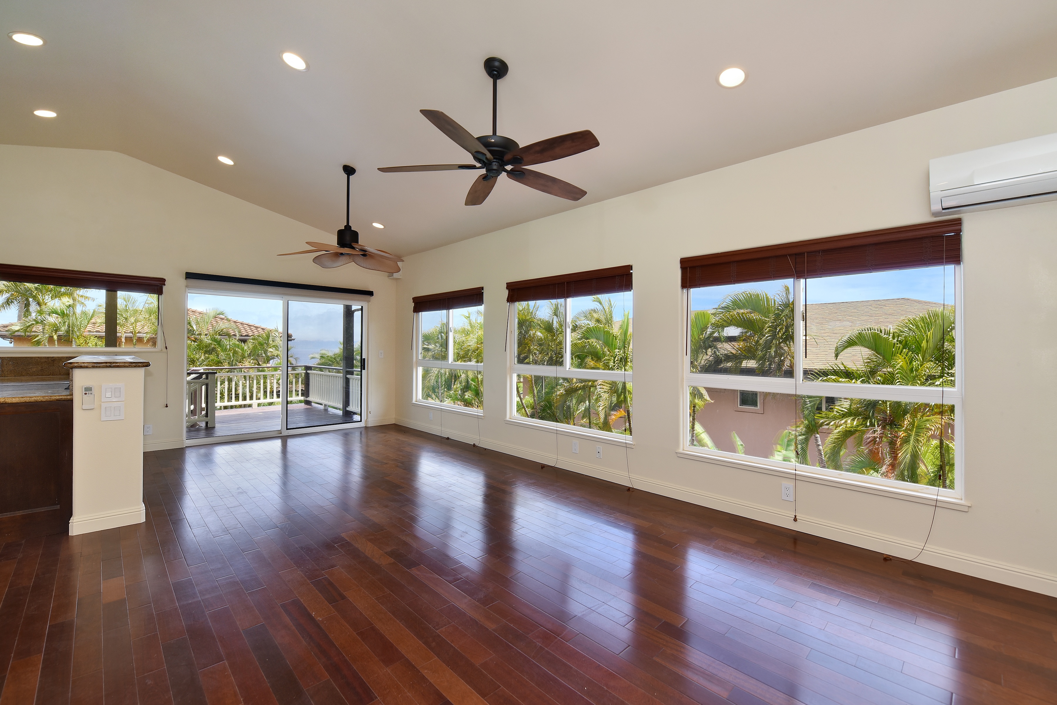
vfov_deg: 81.2
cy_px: 352
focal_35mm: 14
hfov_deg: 104.3
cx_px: 528
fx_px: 411
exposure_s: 1/60
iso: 64
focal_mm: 14
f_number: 4
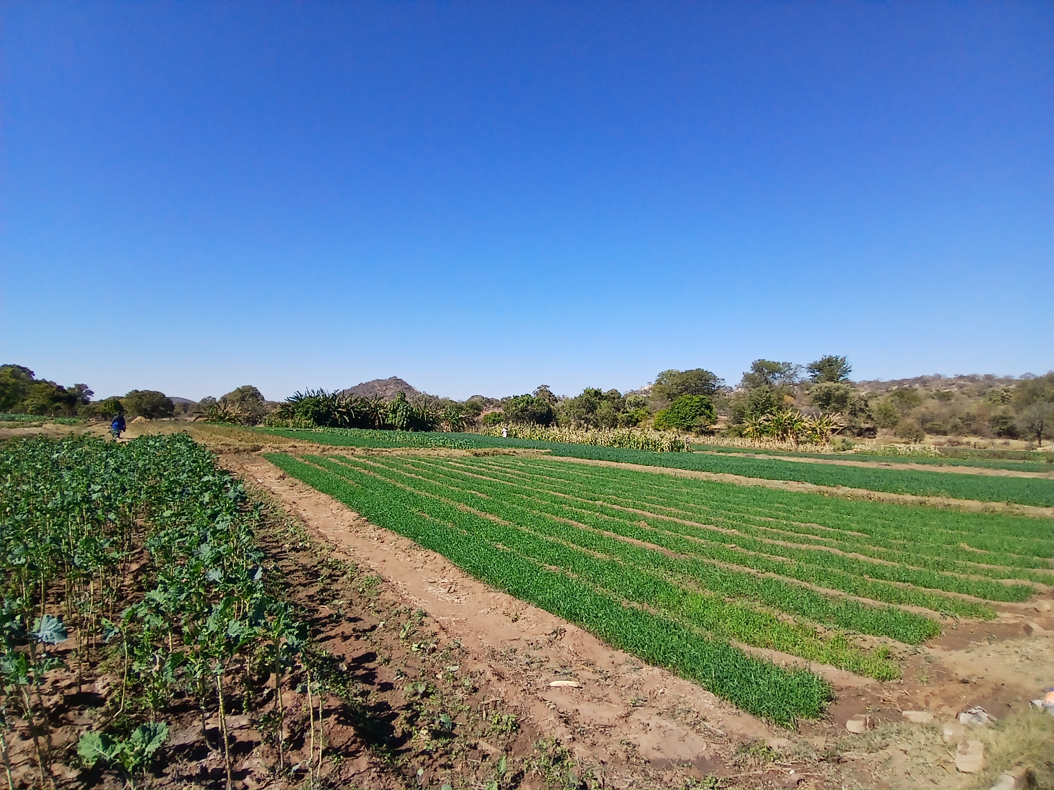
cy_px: 395
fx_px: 518
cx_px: 527
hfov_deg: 91.0
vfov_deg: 74.7
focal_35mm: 17
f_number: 2.2
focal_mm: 1.4
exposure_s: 1/1110
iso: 50
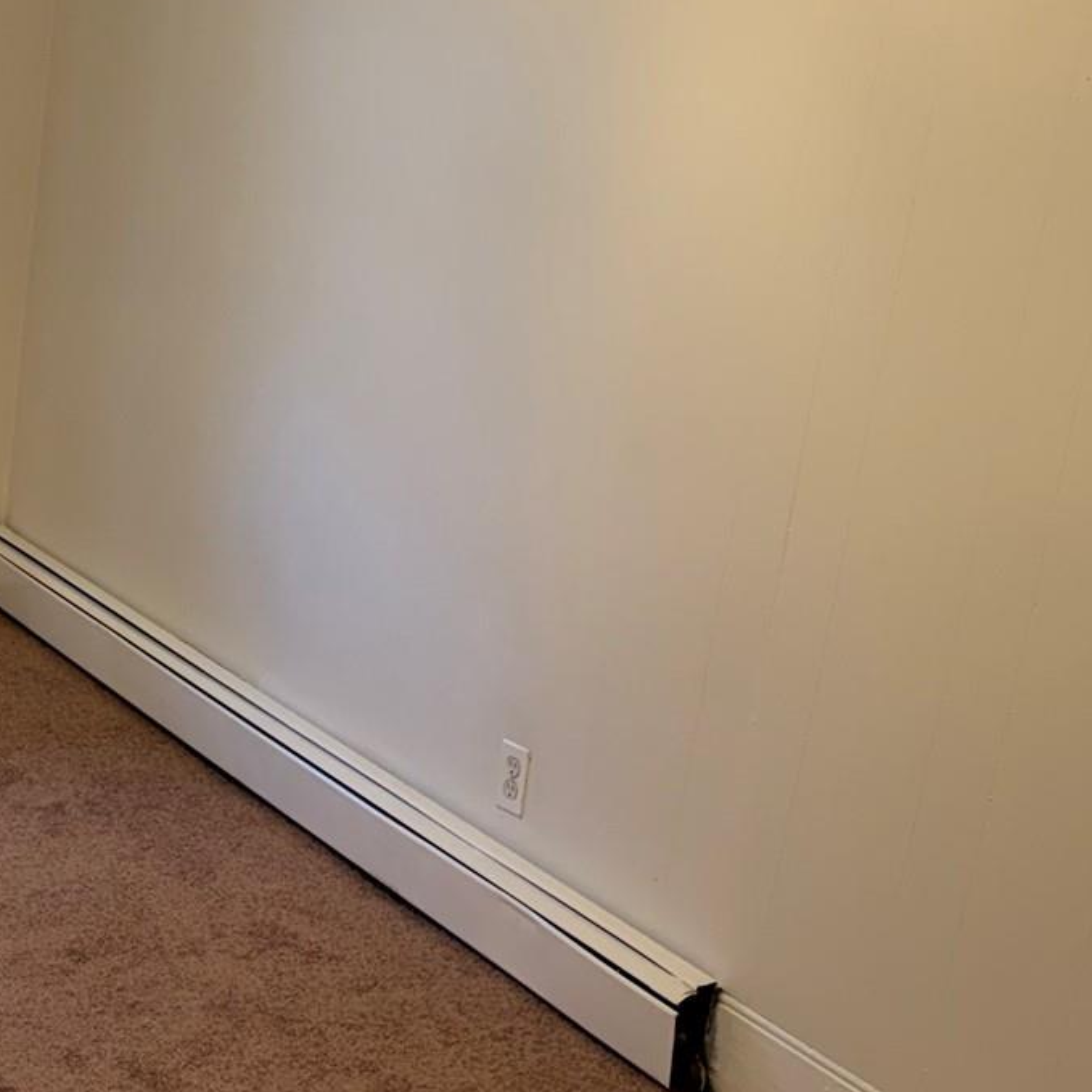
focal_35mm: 64
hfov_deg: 24.7
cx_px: -166
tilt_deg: -16.5
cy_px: 603
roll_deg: -3.4
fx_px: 2284
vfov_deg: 26.9
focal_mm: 6.76
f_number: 1.78
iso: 160
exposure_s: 1/120
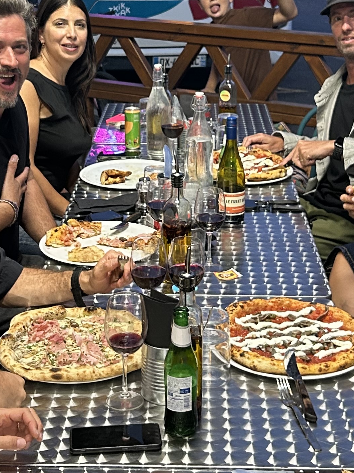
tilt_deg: -12.6
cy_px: 133
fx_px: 1009
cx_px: 181
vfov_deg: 26.1
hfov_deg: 19.9
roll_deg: +0.6
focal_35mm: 74
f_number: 1.5
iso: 320
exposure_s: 1/50
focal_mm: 5.7
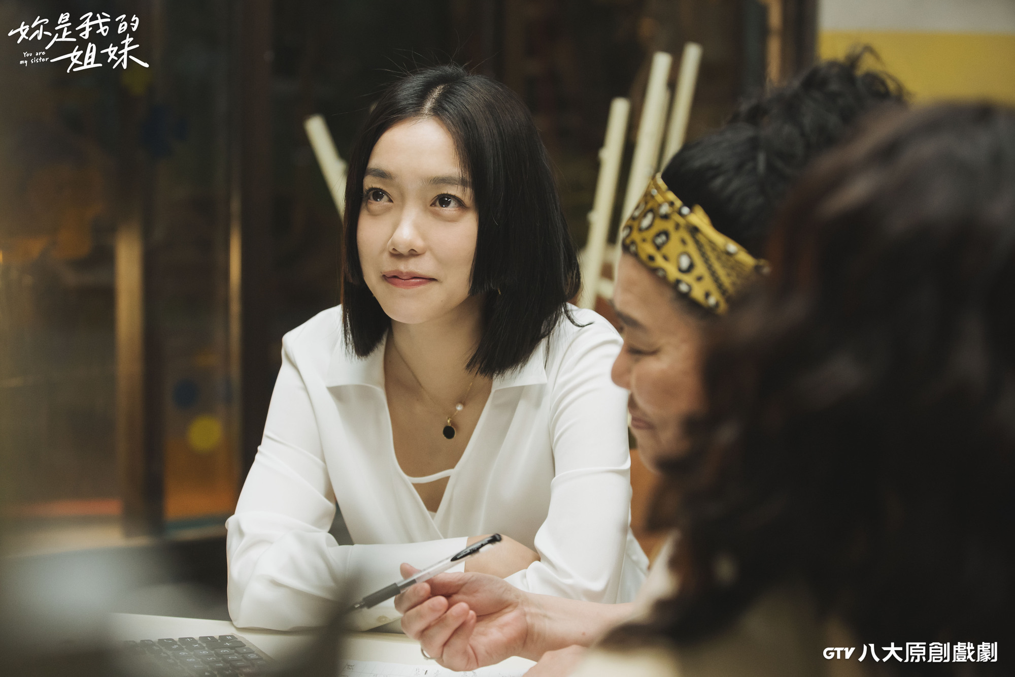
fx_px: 1973
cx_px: 508
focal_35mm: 70
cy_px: 338
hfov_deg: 28.8
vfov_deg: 19.5
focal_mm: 70
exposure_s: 1/100
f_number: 3.5
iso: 3200
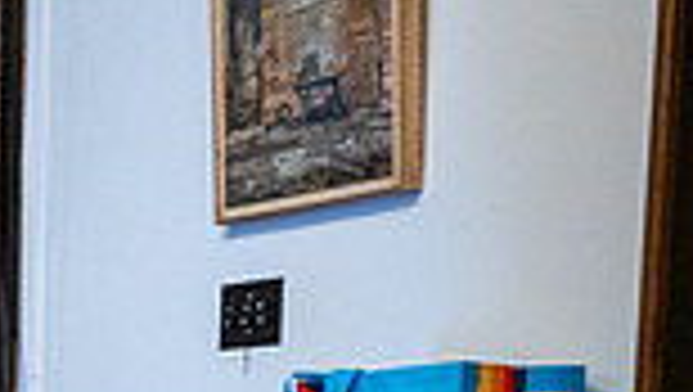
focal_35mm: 126
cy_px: 797
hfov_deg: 14.7
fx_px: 2318
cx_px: -592
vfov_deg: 9.1
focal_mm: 29
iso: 3200
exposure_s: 1/160
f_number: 4
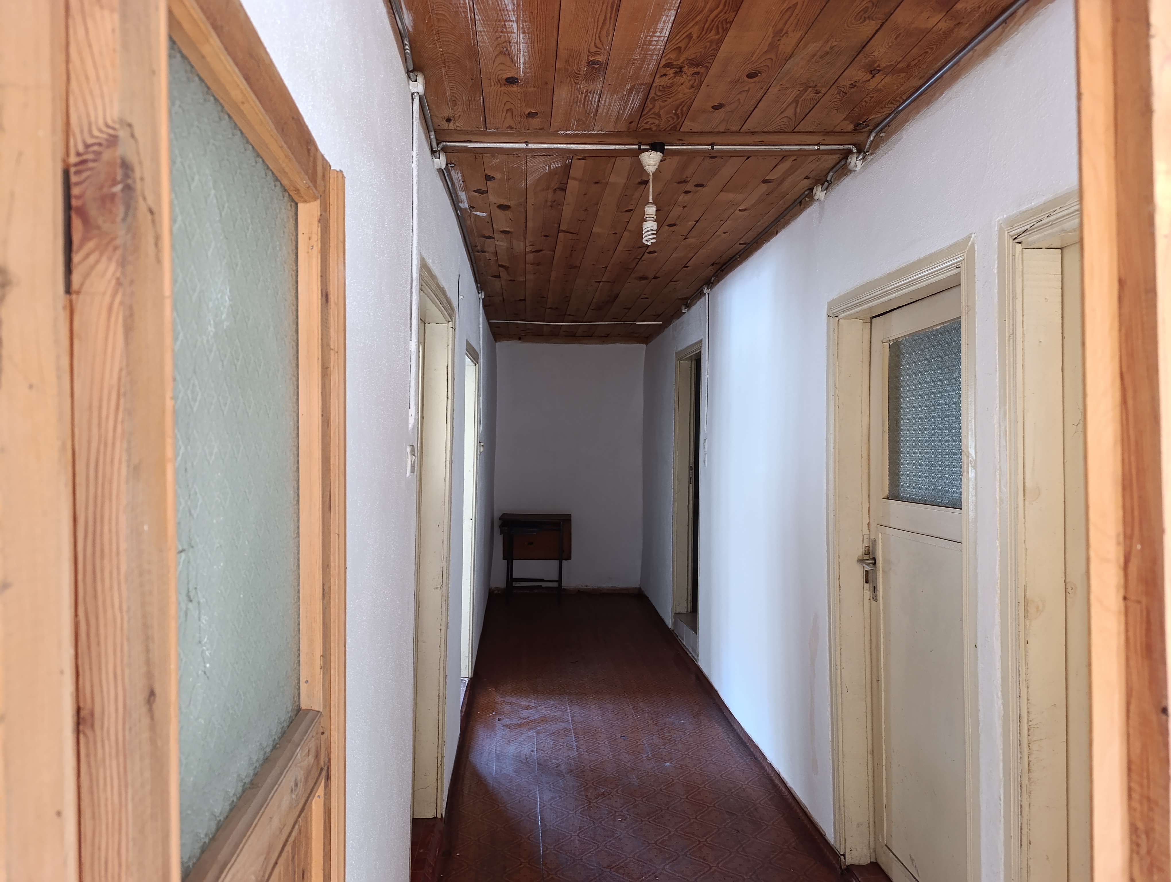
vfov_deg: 59.0
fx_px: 779
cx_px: 586
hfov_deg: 73.8
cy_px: 441
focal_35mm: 23
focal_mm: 6.14
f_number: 1.6
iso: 1000
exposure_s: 1/50
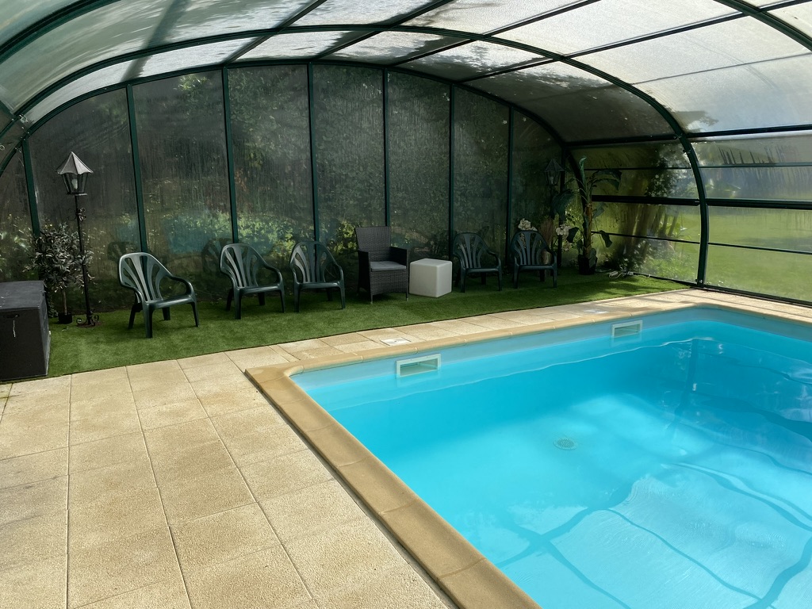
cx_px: 406
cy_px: 304
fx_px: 610
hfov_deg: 67.3
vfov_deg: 53.1
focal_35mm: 26
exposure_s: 1/1996
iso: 32
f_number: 1.8
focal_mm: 4.25
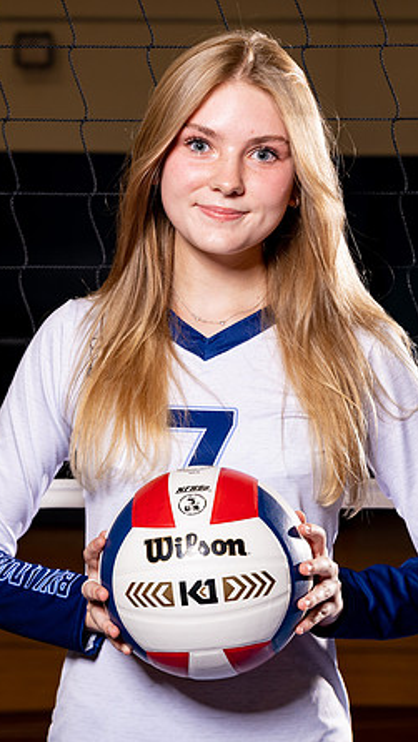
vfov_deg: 19.1
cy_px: 376
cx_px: 188
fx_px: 2206
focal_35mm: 112
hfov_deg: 10.8
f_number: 5.6
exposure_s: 1/125
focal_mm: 68
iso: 250
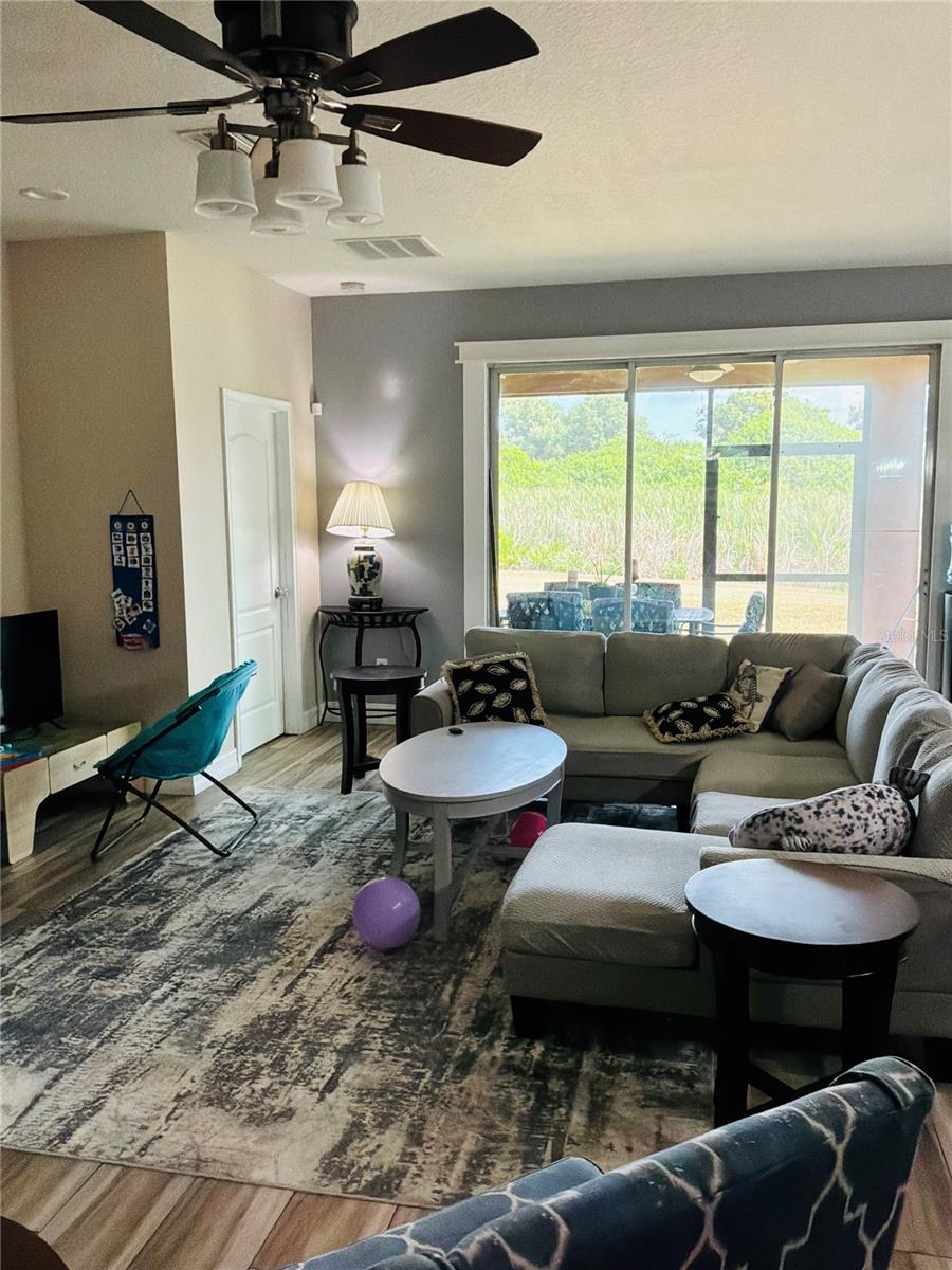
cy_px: 635
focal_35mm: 28
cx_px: 476
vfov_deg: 63.4
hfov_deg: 49.7
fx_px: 1027
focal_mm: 3
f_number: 1.8
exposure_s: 1/130
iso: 250
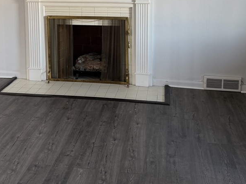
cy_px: 5
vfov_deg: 28.6
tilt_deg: -5.6
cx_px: 110
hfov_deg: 39.6
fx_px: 341
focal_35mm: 48
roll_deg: +0.1
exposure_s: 1/60
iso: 200
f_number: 1.78
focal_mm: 6.76
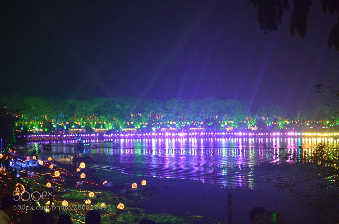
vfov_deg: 22.5
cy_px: 112
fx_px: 564
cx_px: 170
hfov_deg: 33.5
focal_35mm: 60
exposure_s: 1/20
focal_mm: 40
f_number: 5.3
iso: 500
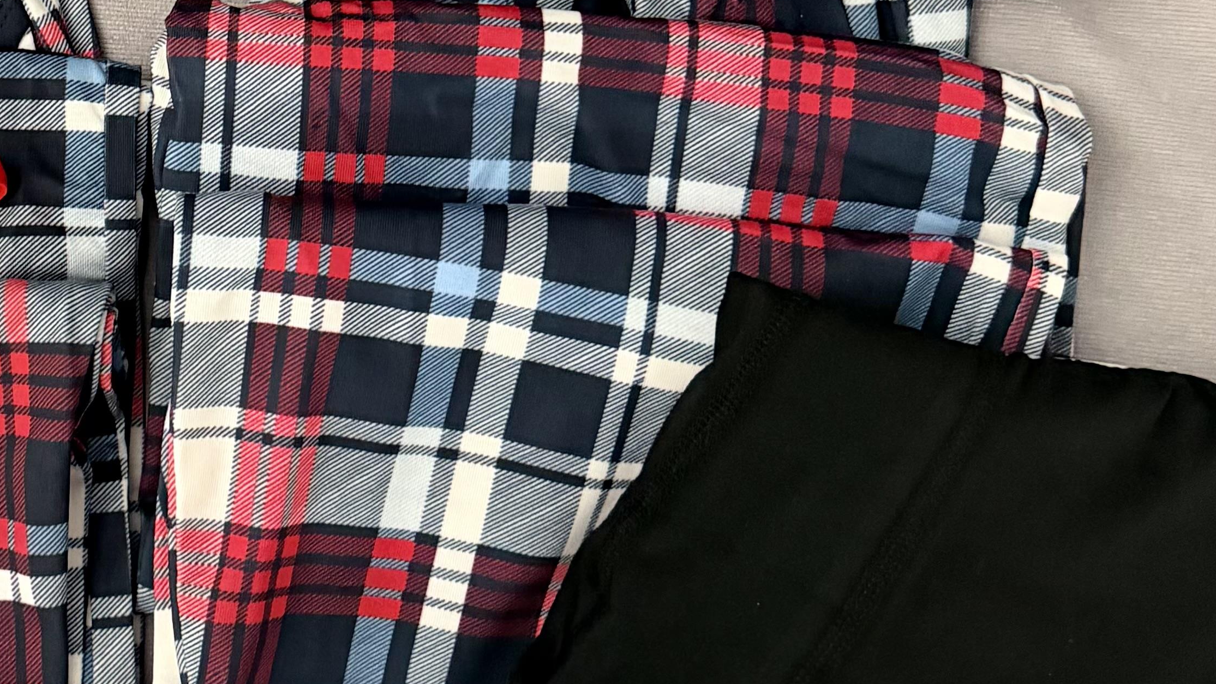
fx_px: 2160
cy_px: 49
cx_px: 215
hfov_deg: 30.5
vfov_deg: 17.7
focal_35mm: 67
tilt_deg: -83.5
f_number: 1.78
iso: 1000
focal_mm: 6.76
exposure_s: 1/34
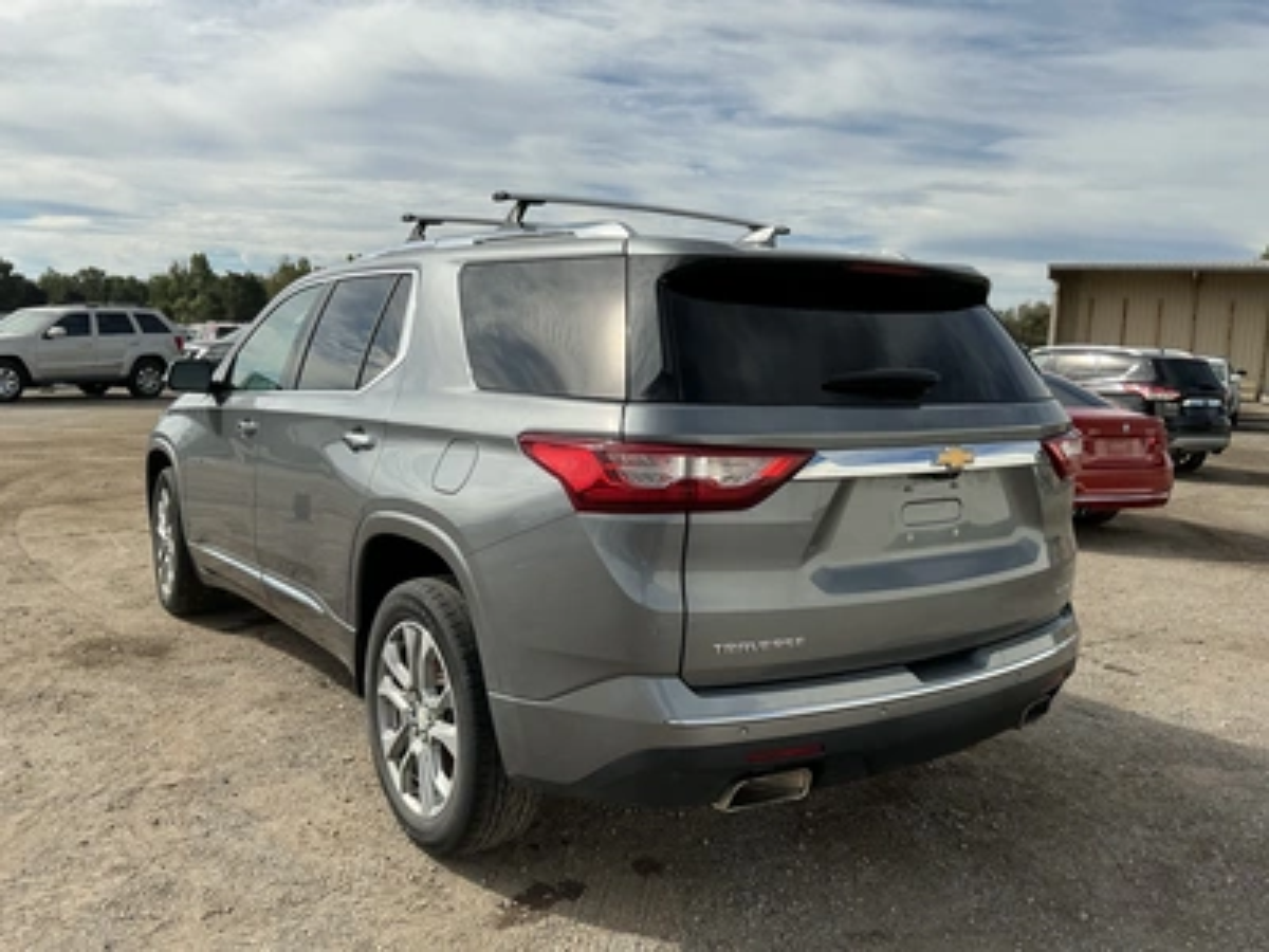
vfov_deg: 49.7
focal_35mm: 28
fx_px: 1026
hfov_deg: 63.4
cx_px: 634
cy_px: 476
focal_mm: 3
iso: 25
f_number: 1.8
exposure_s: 1/2141
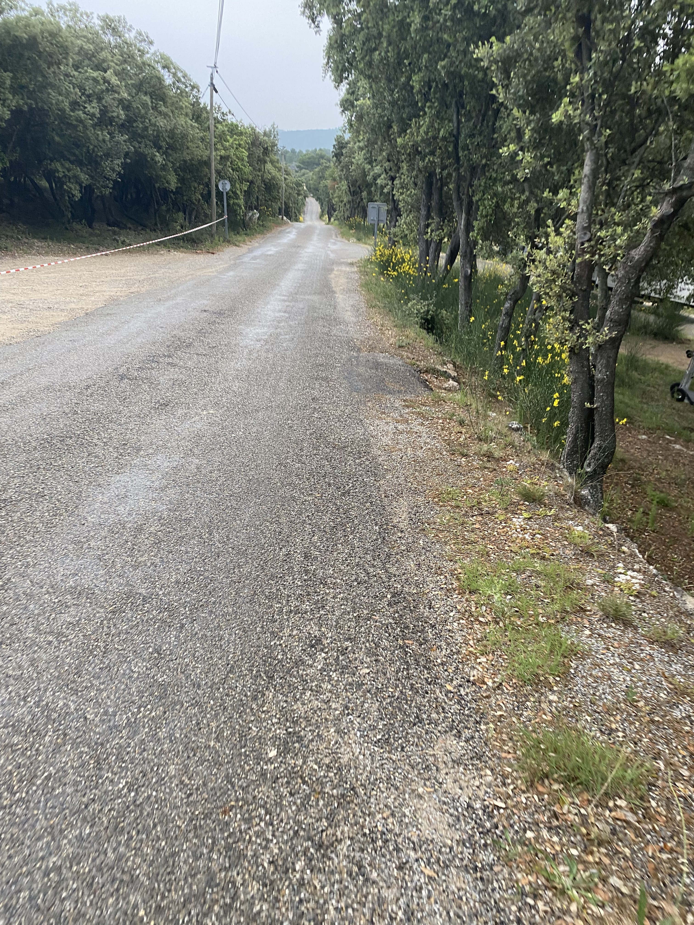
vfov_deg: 67.3
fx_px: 695
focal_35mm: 26
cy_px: 462
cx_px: 347
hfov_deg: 53.1
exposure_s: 1/85
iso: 125
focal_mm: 4.25
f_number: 1.8
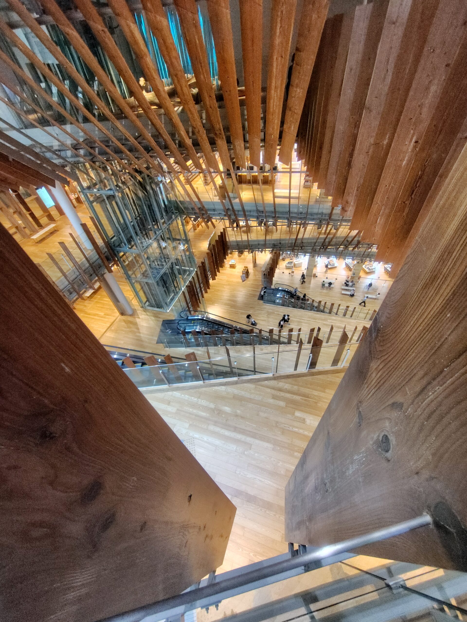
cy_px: 311
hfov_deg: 89.9
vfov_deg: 106.2
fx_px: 234
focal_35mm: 13
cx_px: 234
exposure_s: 1/60
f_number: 2.2
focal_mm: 2.16
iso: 1111
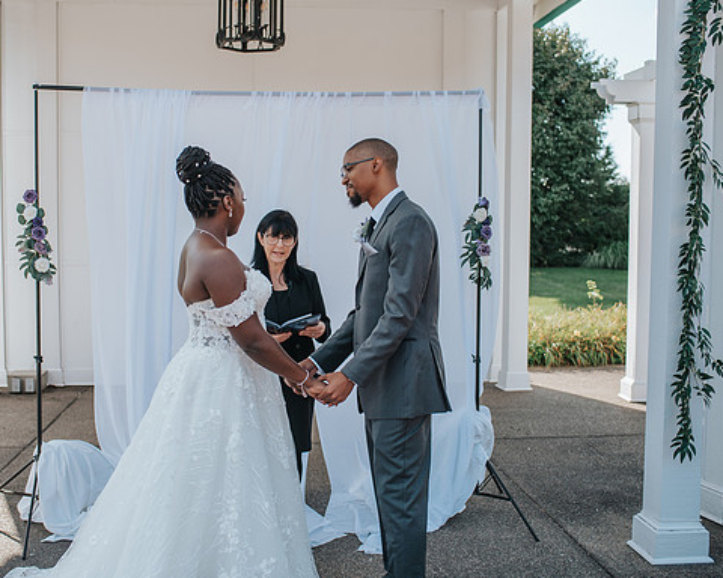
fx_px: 920
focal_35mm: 43
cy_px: 279
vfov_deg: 34.9
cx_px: 320
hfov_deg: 42.8
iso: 140
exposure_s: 1/1250
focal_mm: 35
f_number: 3.2
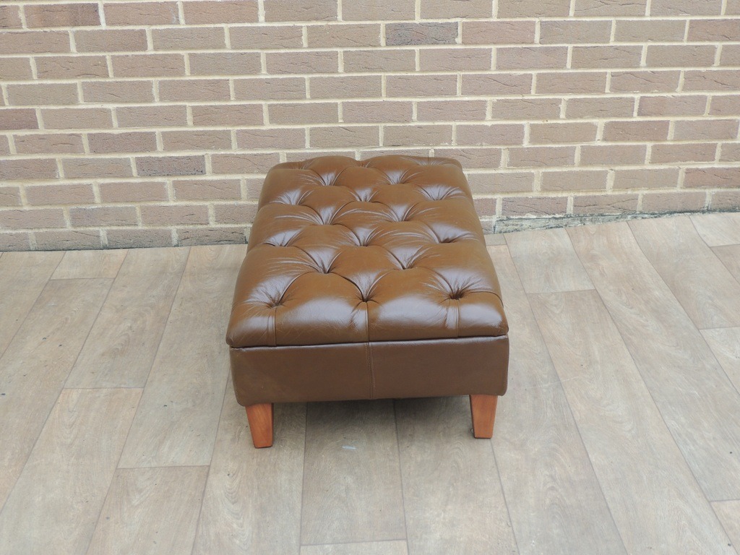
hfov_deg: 46.8
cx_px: 370
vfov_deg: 36.0
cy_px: 278
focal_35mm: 40
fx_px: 855
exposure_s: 1/50
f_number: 3.3
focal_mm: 7.1
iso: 110
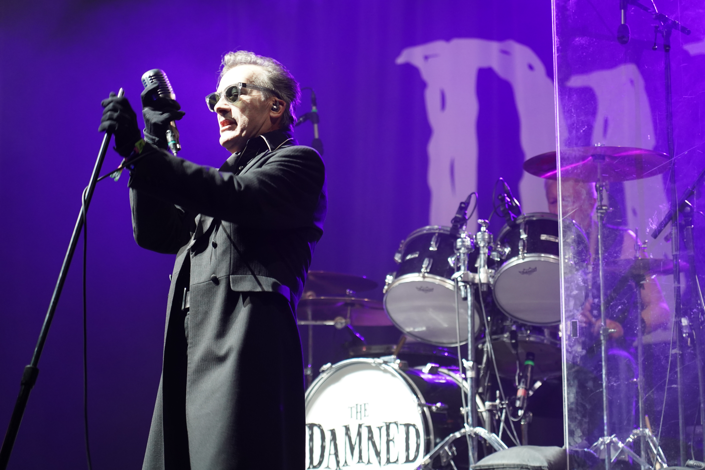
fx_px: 2056
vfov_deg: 13.0
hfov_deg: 19.5
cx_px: 352
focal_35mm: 105
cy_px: 235
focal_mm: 105
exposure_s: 1/160
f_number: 4
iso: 2500
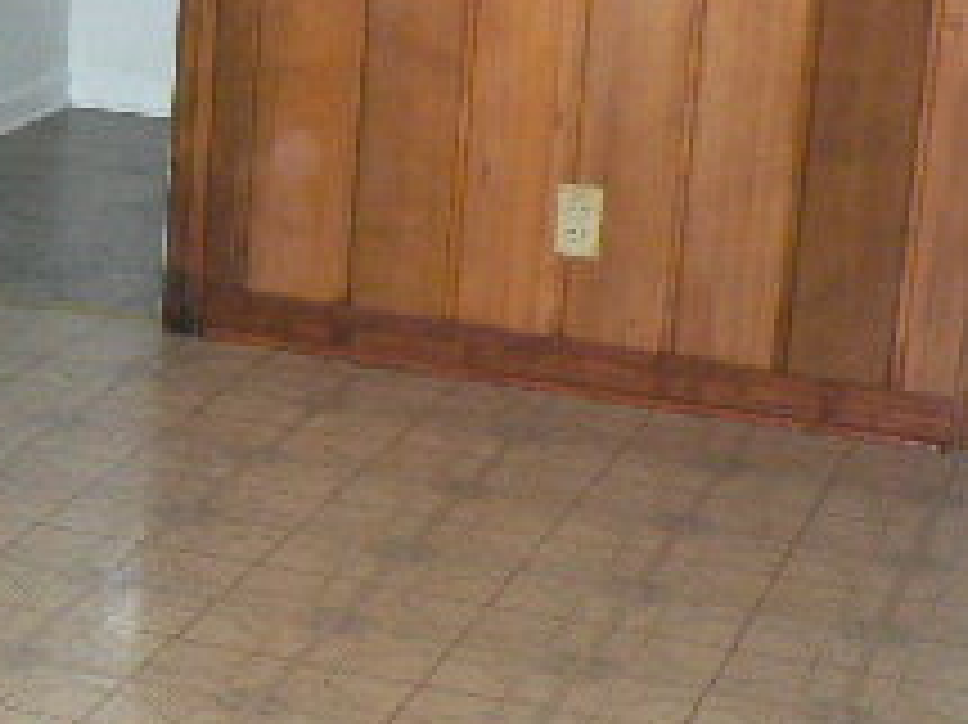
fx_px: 2990
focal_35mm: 107
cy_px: 211
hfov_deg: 17.3
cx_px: -288
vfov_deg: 13.8
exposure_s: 1/60
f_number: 2.8
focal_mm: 6
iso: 400
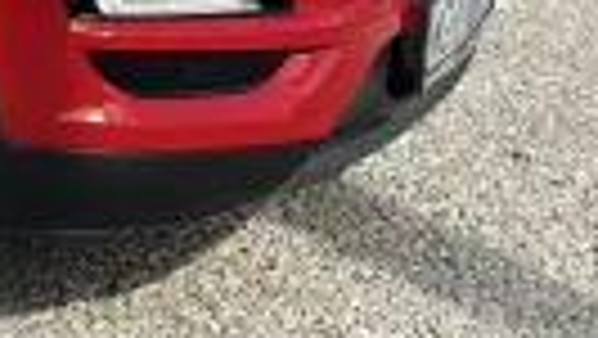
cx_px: -832
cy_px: -365
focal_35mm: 251
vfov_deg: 4.8
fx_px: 3982
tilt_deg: -5.2
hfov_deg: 8.0
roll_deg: -0.1
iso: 80
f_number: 1.78
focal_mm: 6.86
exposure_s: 1/2976
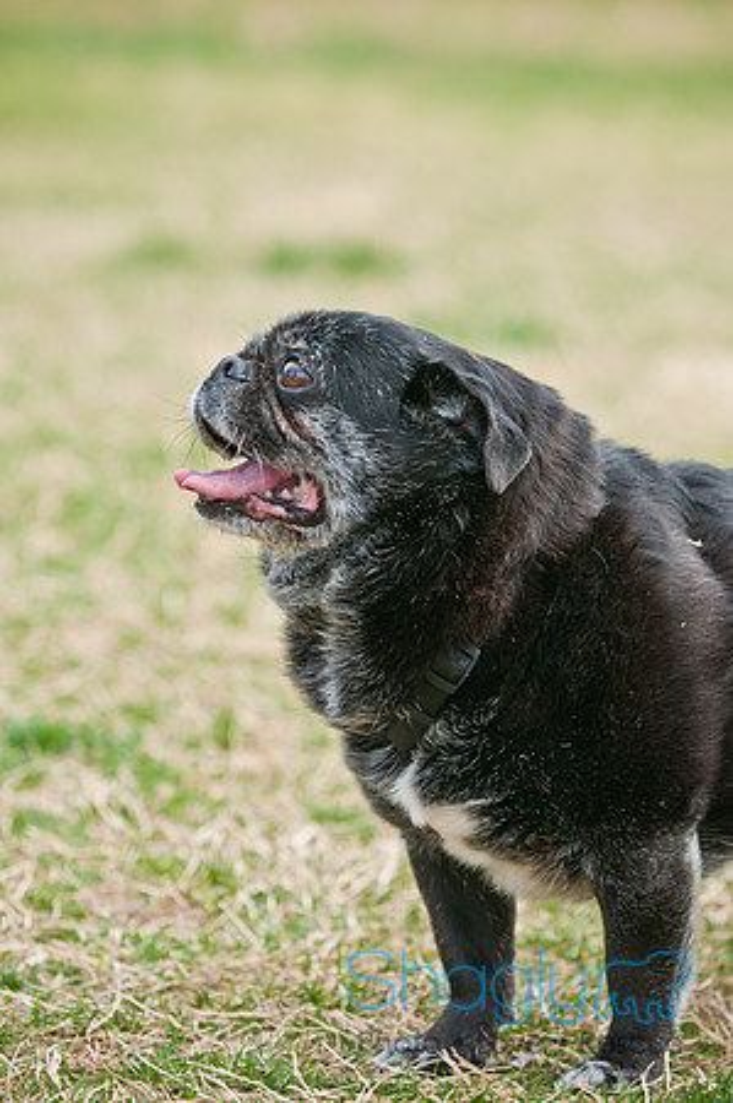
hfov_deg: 6.3
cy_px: 552
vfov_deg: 9.5
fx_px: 6658
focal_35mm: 218
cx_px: 366
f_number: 5
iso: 200
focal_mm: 145
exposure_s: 1/250
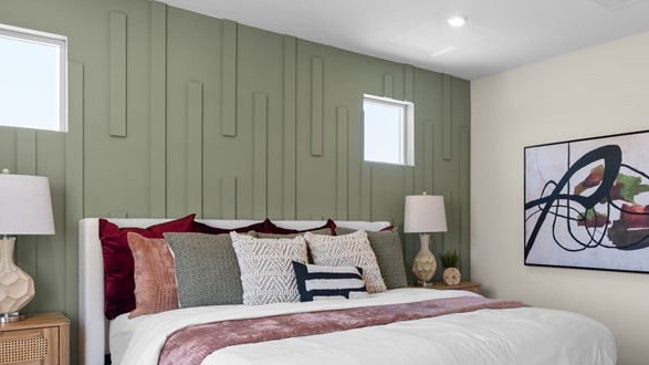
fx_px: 533
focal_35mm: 31
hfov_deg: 62.3
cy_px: 233
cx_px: 373
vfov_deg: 37.5
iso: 200
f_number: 8
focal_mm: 16
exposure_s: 1/4
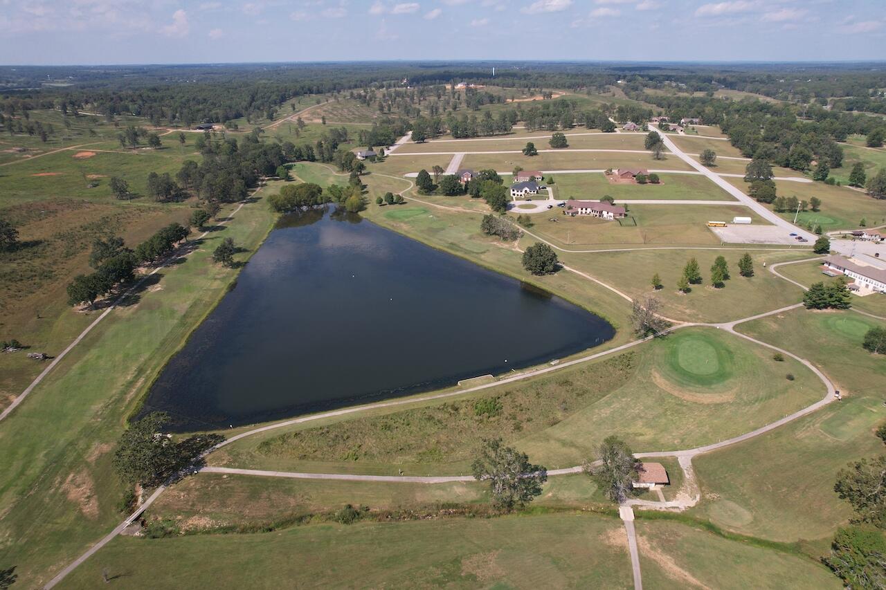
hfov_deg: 78.6
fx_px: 541
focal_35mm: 22
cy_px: 295
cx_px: 443
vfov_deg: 57.2
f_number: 2.8
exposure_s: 1/240
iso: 100
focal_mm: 8.38
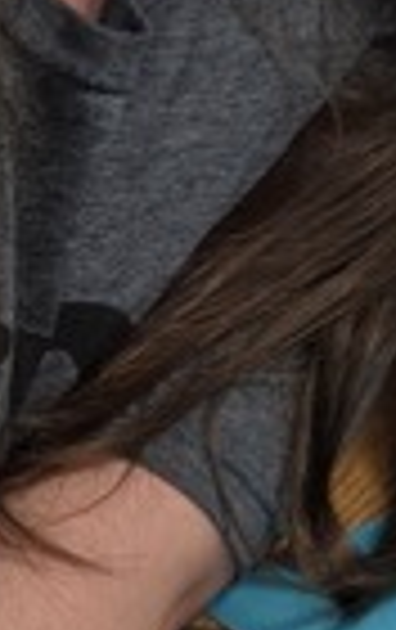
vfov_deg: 11.6
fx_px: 3061
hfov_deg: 6.4
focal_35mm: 178
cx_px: 1444
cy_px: -68
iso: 80
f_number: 1.4
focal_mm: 6.5
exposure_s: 1/120
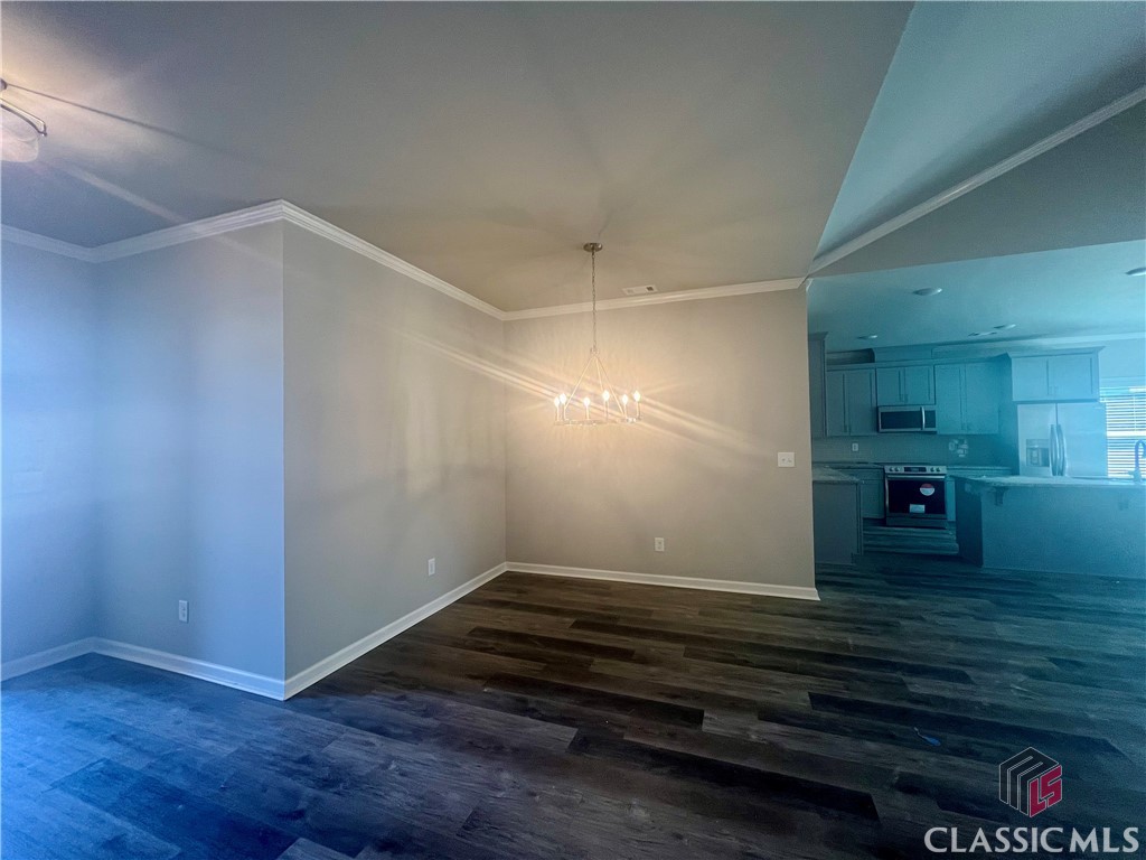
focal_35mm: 13
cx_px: 573
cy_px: 430
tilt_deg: +0.4
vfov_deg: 89.9
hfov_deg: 106.2
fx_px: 430
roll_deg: +0.9
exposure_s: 1/120
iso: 125
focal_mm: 1.57
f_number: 1.8
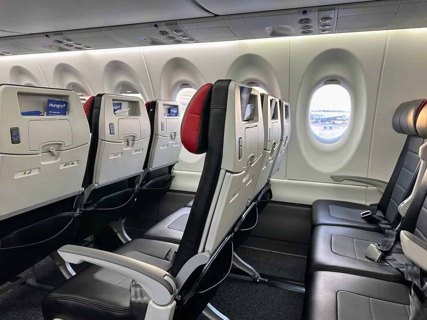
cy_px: 160
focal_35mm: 24
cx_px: 214
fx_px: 296
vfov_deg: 56.8
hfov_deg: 71.6
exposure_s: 1/79
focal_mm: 6.9
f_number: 1.8
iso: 250
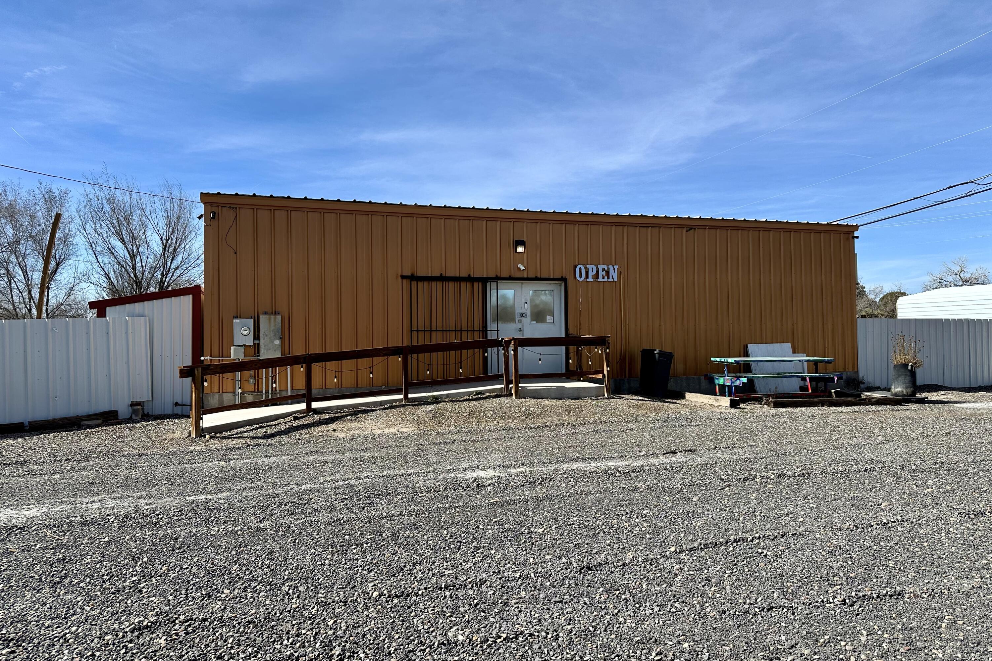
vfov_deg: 51.3
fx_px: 689
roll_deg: +1.1
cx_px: 496
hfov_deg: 71.5
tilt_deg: +1.5
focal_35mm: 25
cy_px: 319
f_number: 1.78
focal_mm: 6.86
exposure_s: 1/4184
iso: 80
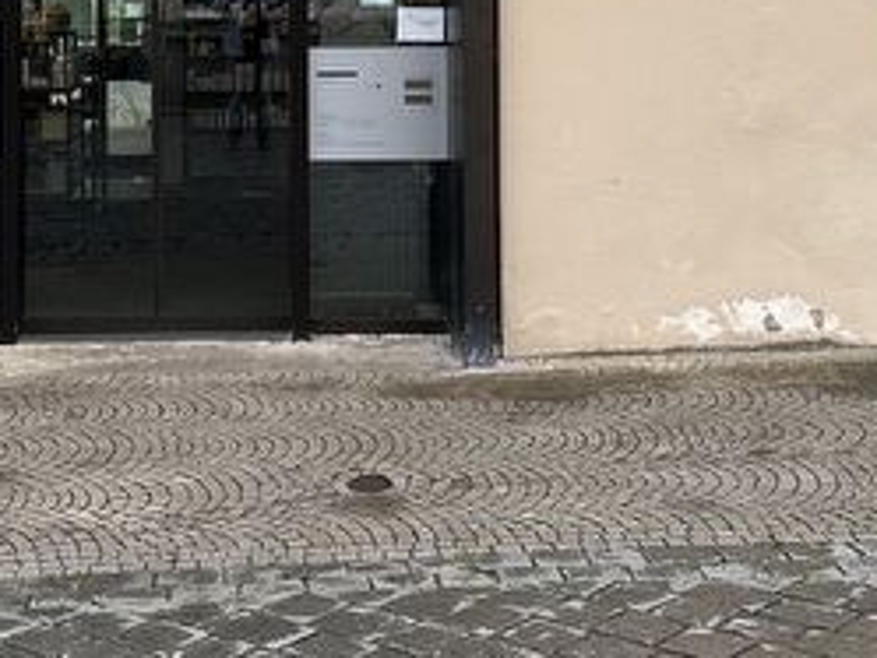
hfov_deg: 25.2
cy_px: -7
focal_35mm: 77
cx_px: 299
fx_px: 1952
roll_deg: -0.2
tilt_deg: -0.9
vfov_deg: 18.6
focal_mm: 6.86
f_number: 1.78
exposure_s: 1/816
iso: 80
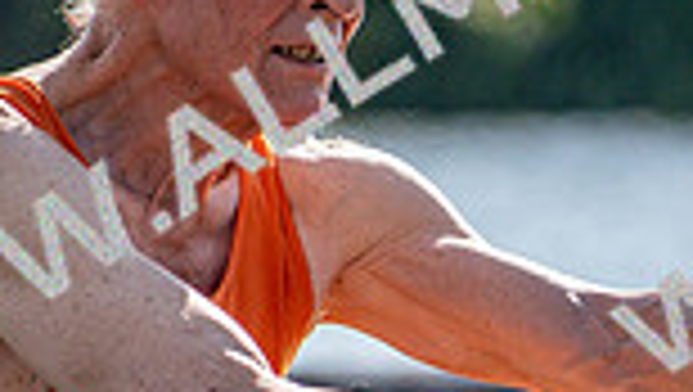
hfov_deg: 2.7
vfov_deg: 1.5
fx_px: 14477
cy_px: 448
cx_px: 284
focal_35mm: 787
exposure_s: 1/1600
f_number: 5.6
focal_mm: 200
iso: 250
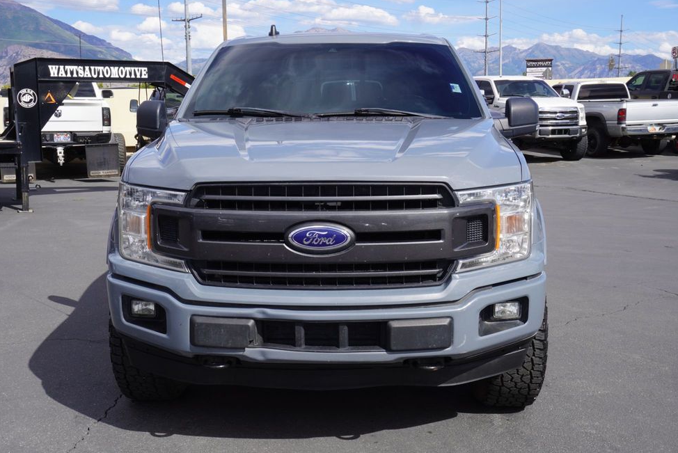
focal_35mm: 41
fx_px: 773
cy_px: 235
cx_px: 326
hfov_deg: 47.4
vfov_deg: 32.7
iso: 100
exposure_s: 1/125
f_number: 11
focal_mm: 26
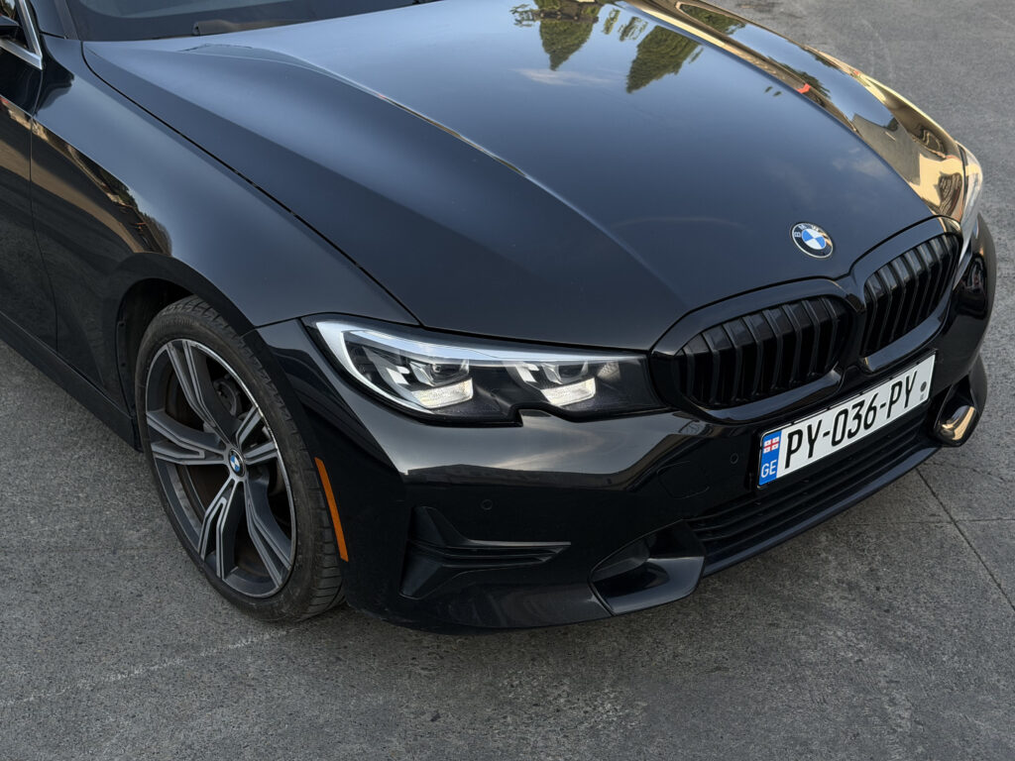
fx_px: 1407
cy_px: 380
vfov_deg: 30.3
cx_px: 508
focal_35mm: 48
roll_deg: -1.8
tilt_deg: -25.4
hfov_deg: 39.7
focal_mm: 6.76
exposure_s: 1/819
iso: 80
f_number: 1.78
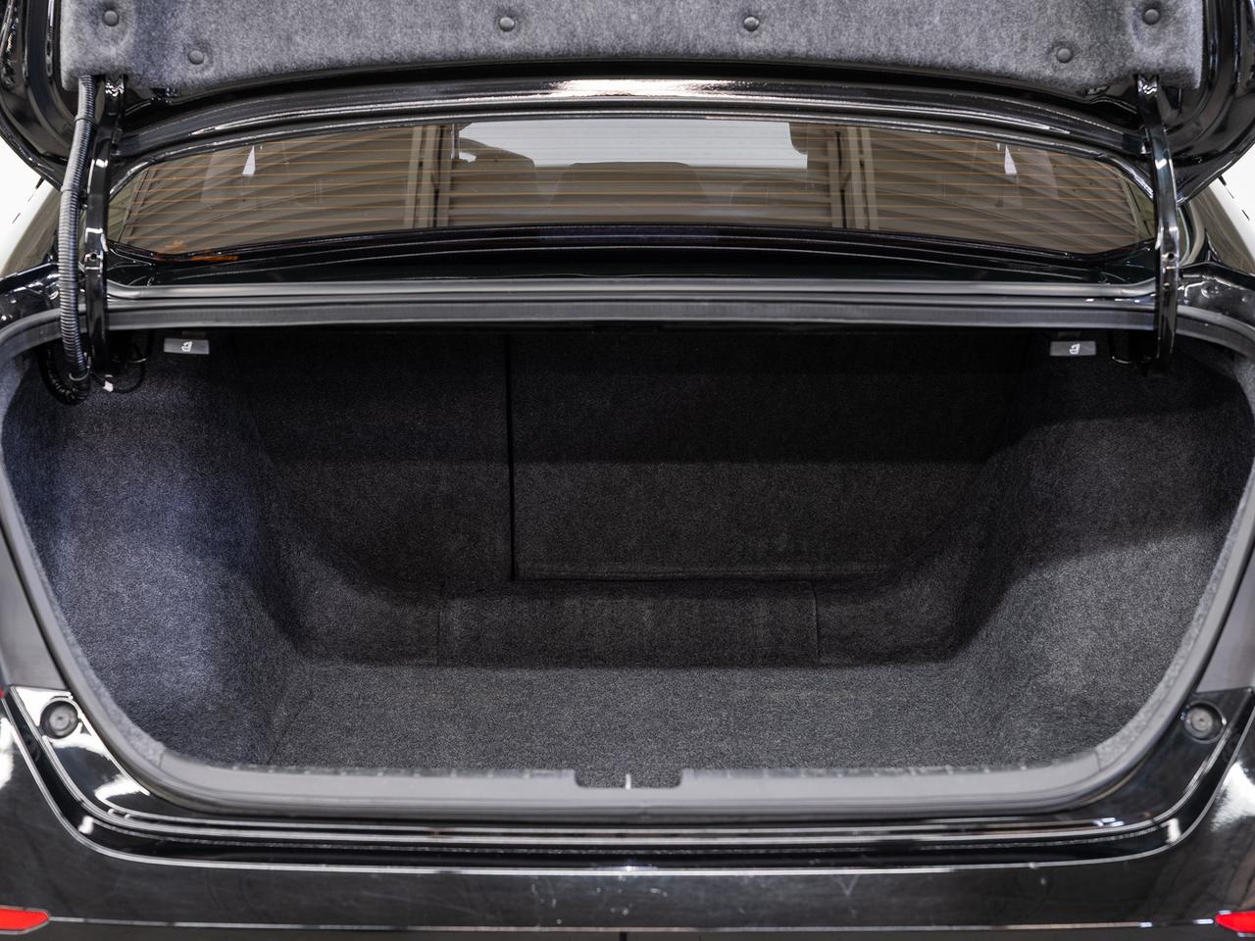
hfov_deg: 30.4
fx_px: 2310
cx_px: 625
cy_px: 471
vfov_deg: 23.0
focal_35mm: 64
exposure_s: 1/2
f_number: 5.6
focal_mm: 58.3
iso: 100
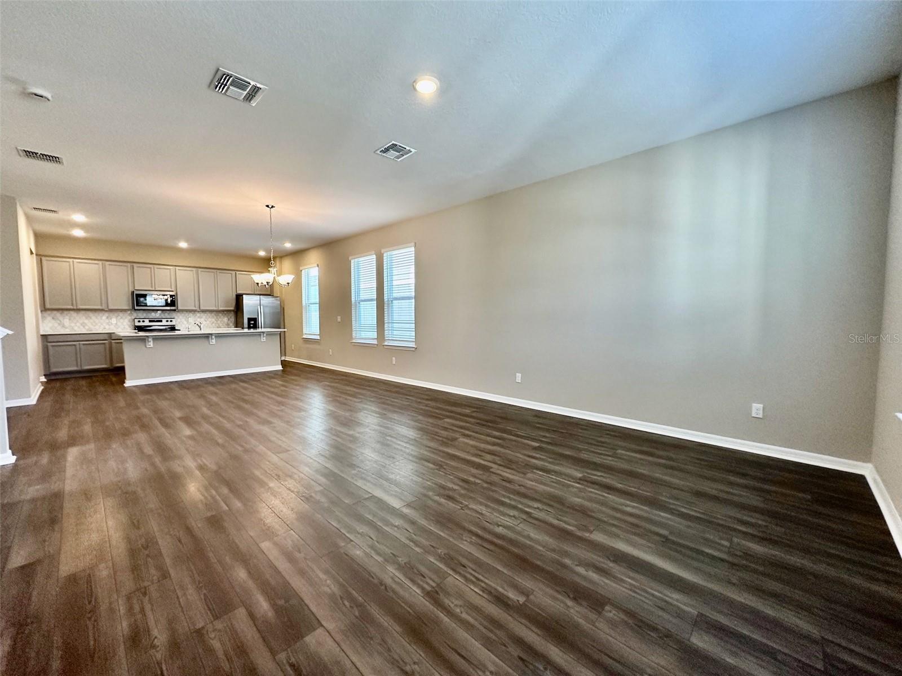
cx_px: 451
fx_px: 365
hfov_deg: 102.1
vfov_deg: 85.7
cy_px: 338
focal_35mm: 14
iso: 200
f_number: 2.2
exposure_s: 1/120
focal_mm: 2.22
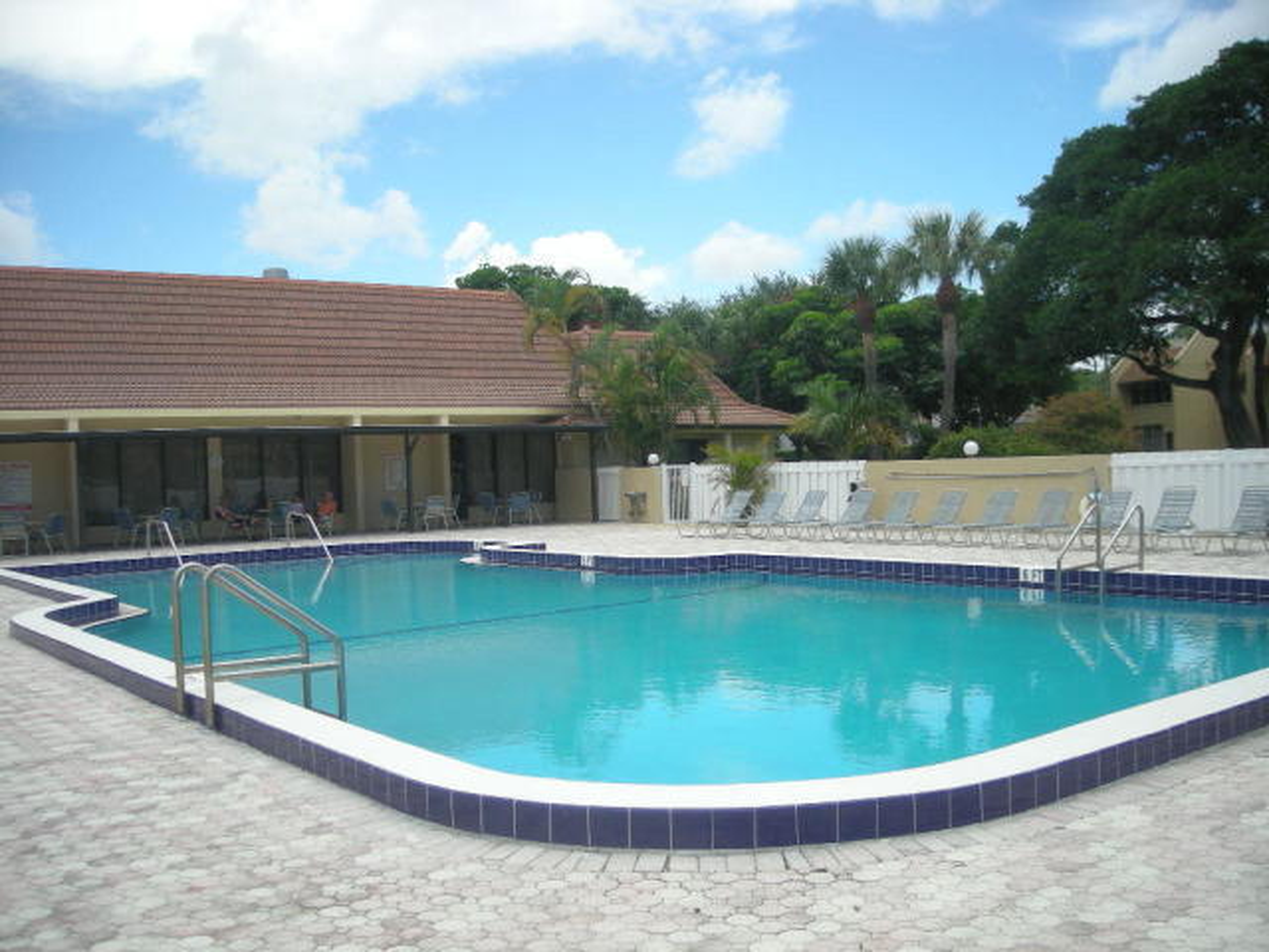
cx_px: 634
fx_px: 1283
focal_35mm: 35
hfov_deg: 52.6
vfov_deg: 40.7
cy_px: 476
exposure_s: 1/180
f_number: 5.7
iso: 72
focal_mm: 5.7
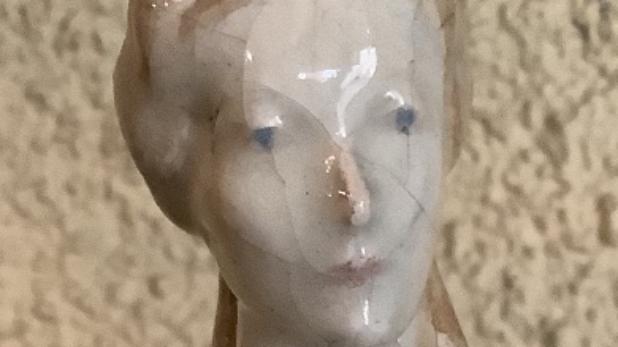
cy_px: 780
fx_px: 1704
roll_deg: -1.3
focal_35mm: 104
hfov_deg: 20.6
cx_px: 296
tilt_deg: -12.9
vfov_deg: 10.3
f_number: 2.4
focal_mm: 3.3
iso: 320
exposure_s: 1/33
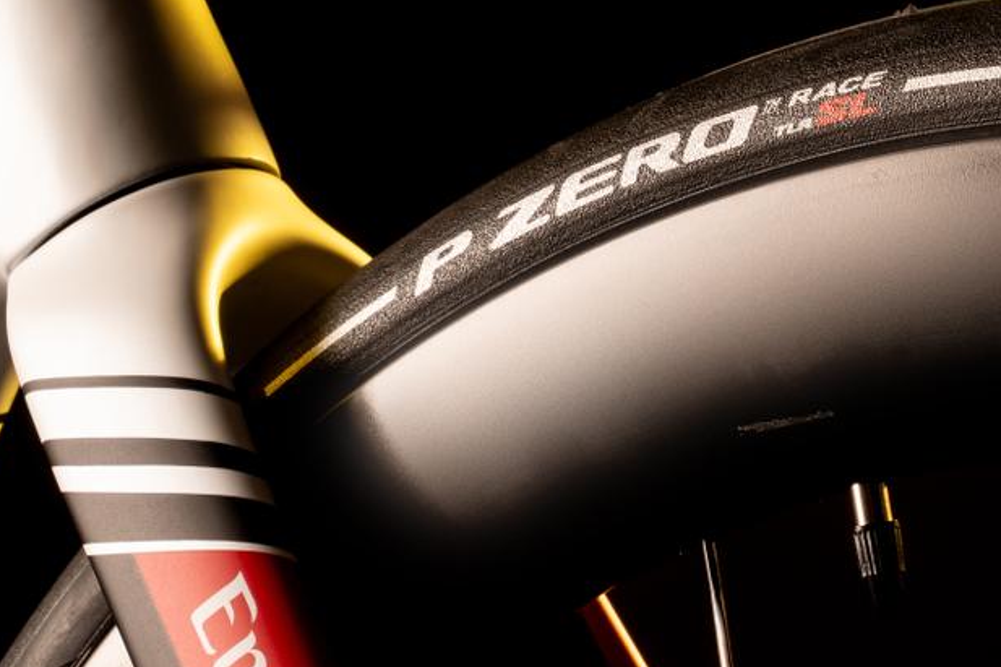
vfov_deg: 6.3
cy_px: 270
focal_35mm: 218
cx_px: 326
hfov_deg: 9.4
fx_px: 6060
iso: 100
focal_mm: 70
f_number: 18
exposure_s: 1/160
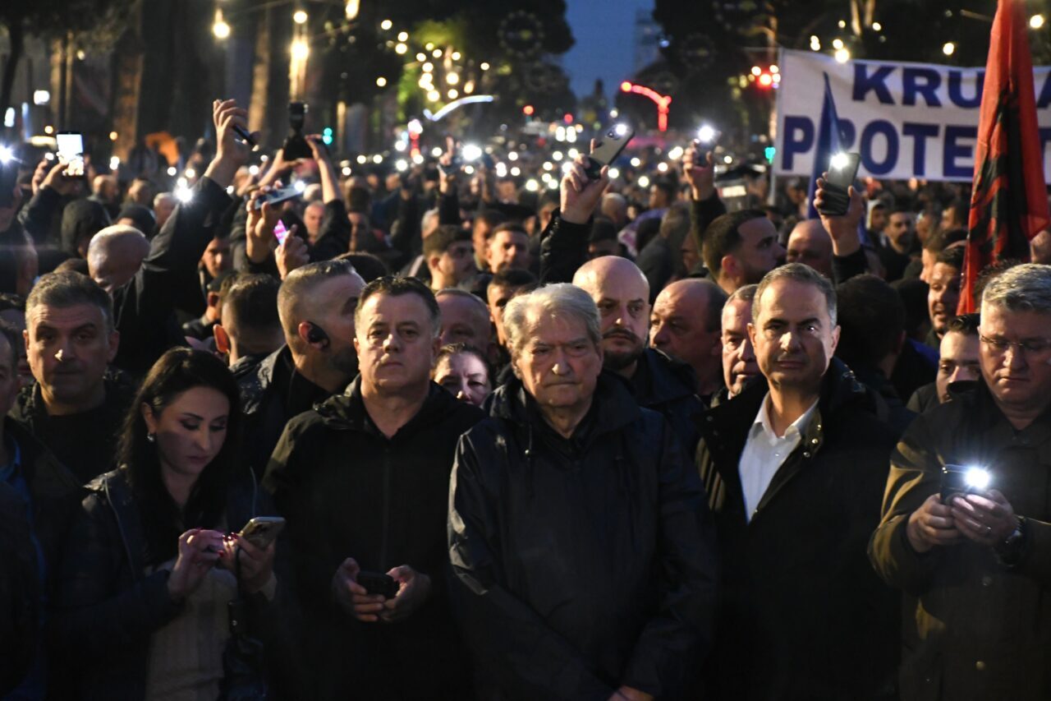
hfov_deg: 18.3
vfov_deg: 12.2
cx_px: 526
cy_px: 350
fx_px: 3269
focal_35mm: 112
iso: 6400
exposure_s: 1/100
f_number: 5
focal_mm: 75
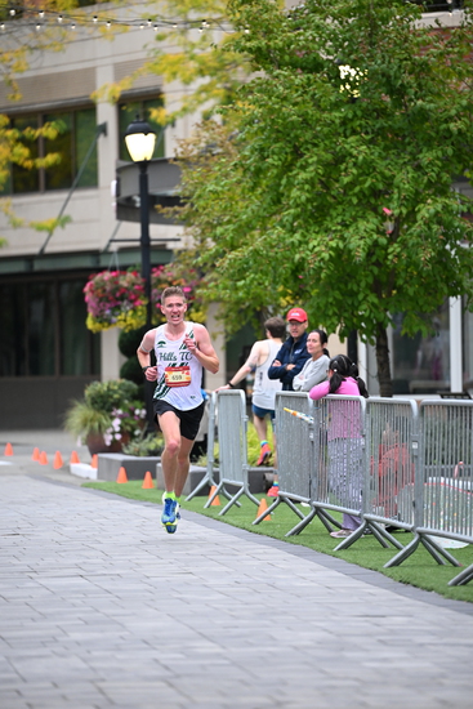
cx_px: 236
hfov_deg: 6.9
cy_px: 354
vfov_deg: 10.3
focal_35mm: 200
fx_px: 3939
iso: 1600
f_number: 2.8
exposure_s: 1/800
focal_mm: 200
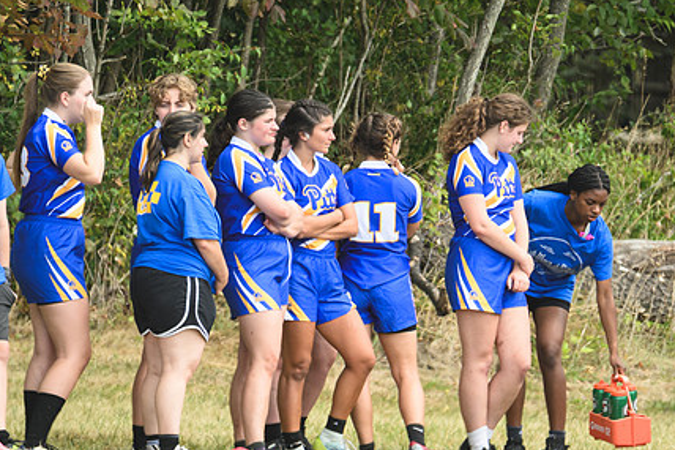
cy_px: 194
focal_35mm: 1219
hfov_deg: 1.7
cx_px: 413
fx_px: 22846
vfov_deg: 1.1
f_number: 6.3
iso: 560
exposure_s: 1/1000
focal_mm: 600
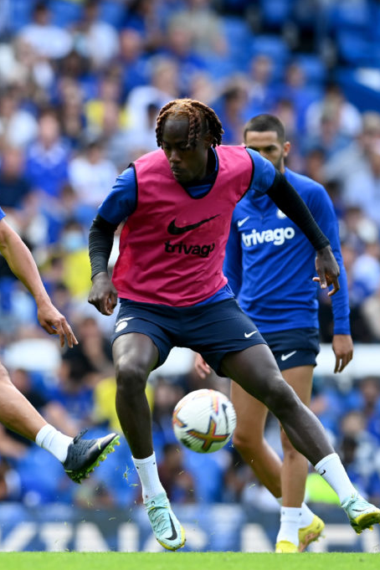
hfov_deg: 2.3
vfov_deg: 3.4
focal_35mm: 602
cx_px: 101
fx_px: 9531
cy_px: 285
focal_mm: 400
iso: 800
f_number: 3.5
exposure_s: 1/1250
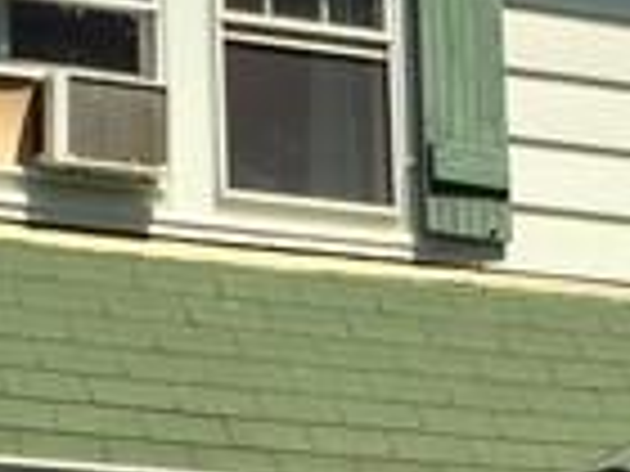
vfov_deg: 6.9
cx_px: 274
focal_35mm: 212
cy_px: 692
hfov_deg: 9.3
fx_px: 3858
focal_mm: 4.15
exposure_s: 1/1412
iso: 32
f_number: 2.2
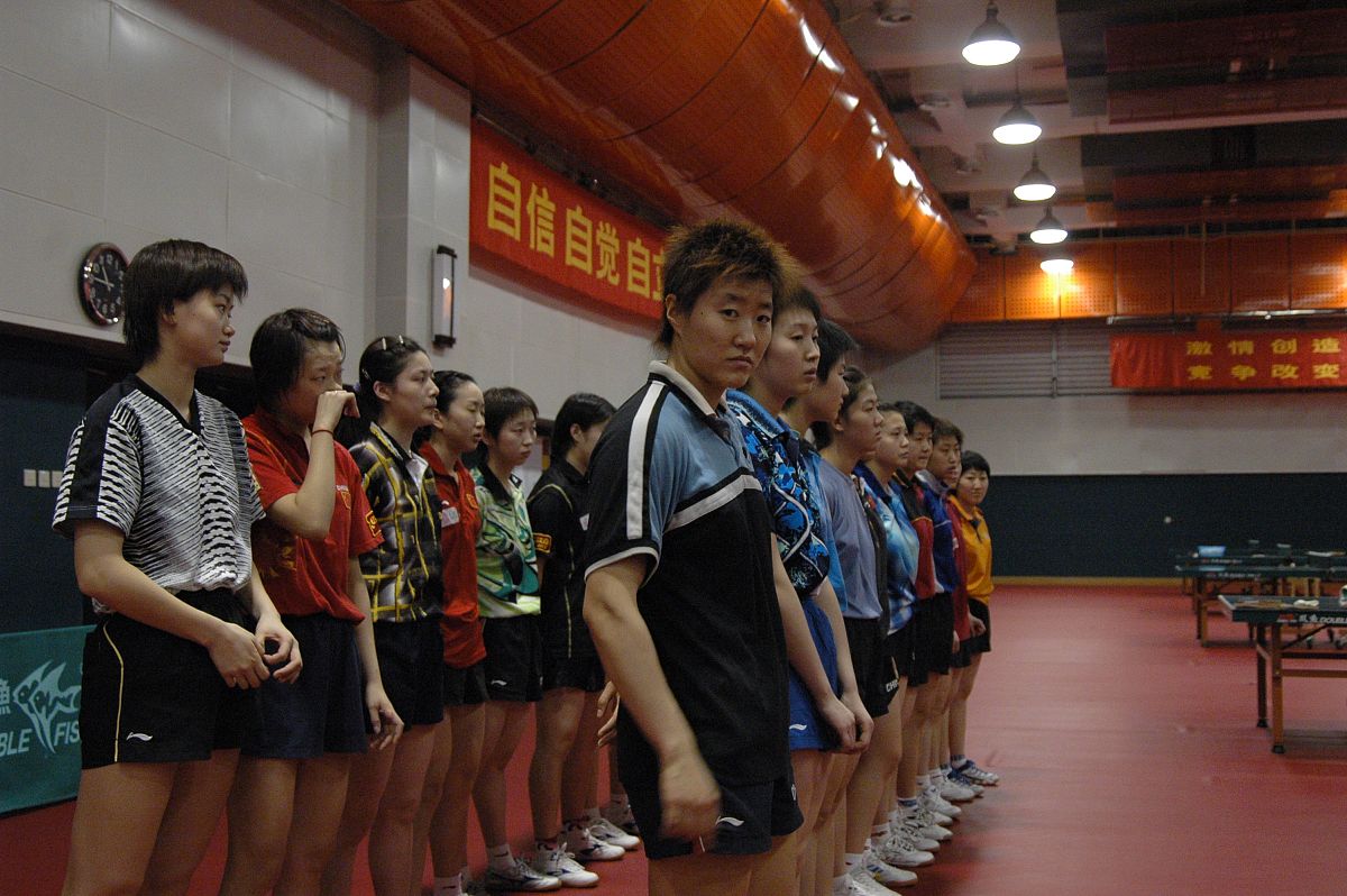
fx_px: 1570
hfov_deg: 46.4
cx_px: 674
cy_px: 448
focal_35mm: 42
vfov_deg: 31.8
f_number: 4.5
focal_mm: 28
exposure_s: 1/80
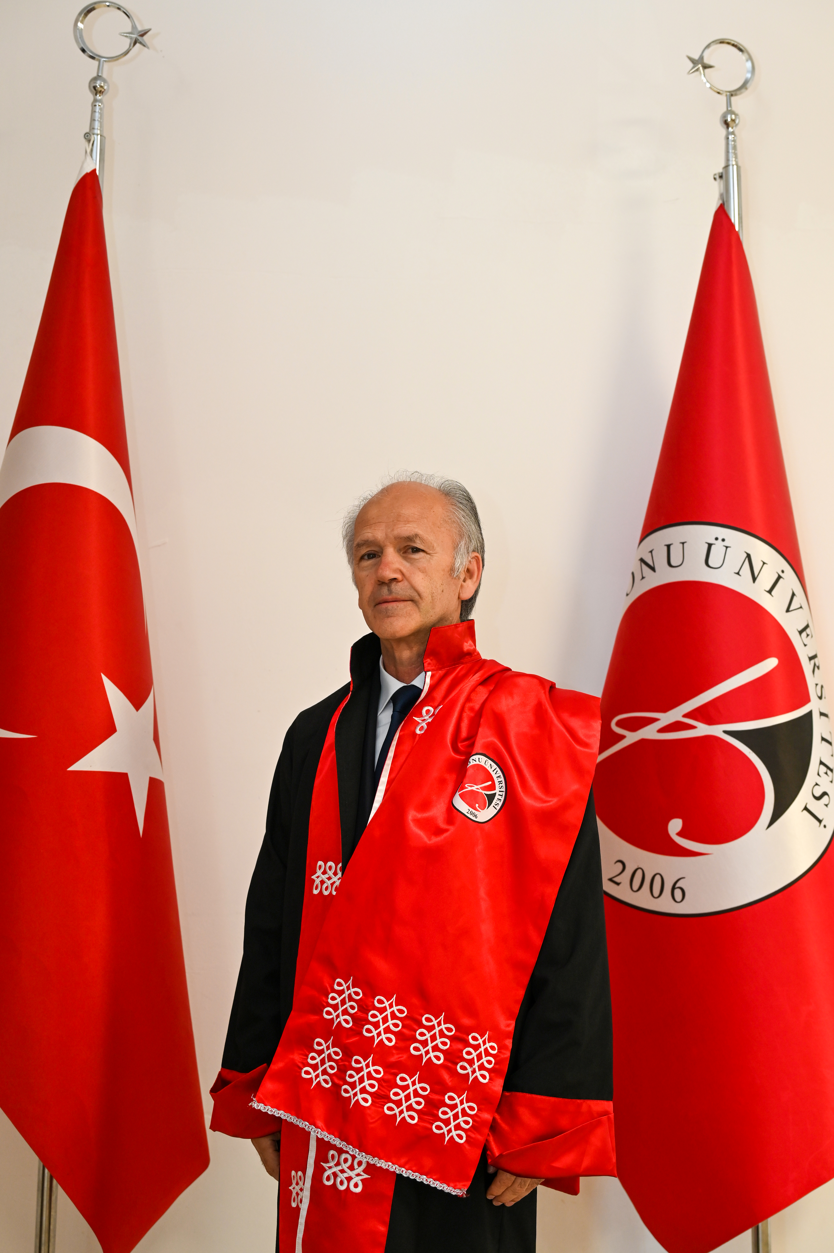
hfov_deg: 27.0
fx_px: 1740
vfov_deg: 39.6
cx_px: 417
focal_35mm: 50
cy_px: 626
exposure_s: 1/60
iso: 500
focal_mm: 50
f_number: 4
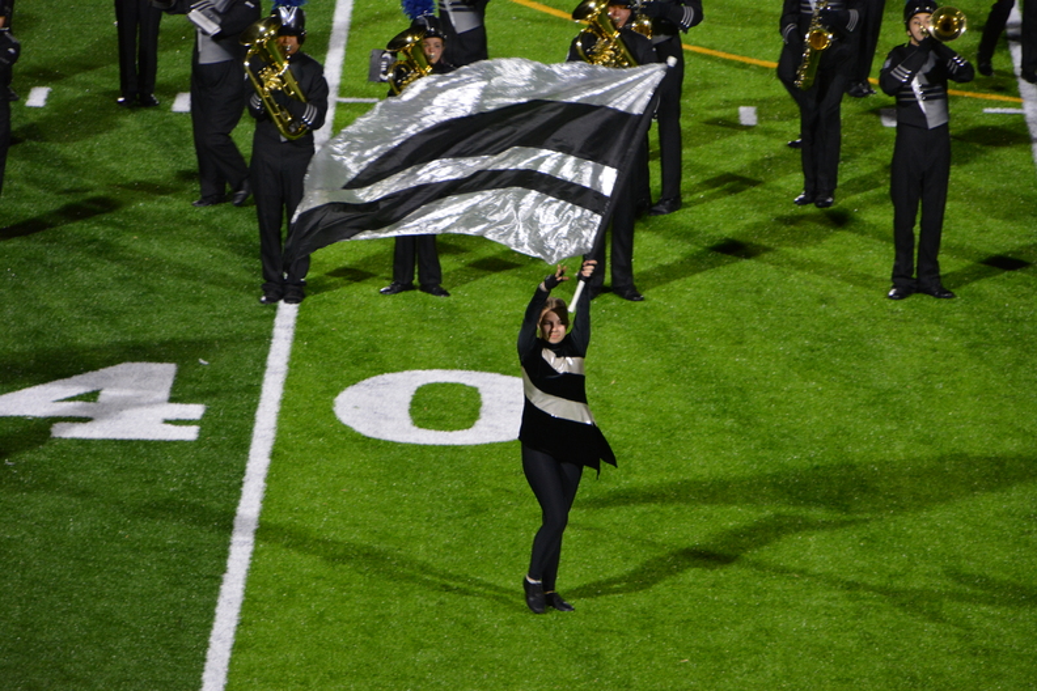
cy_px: 346
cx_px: 518
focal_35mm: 300
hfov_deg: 6.9
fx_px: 8641
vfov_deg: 4.6
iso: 1600
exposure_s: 1/125
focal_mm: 200
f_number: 5.6
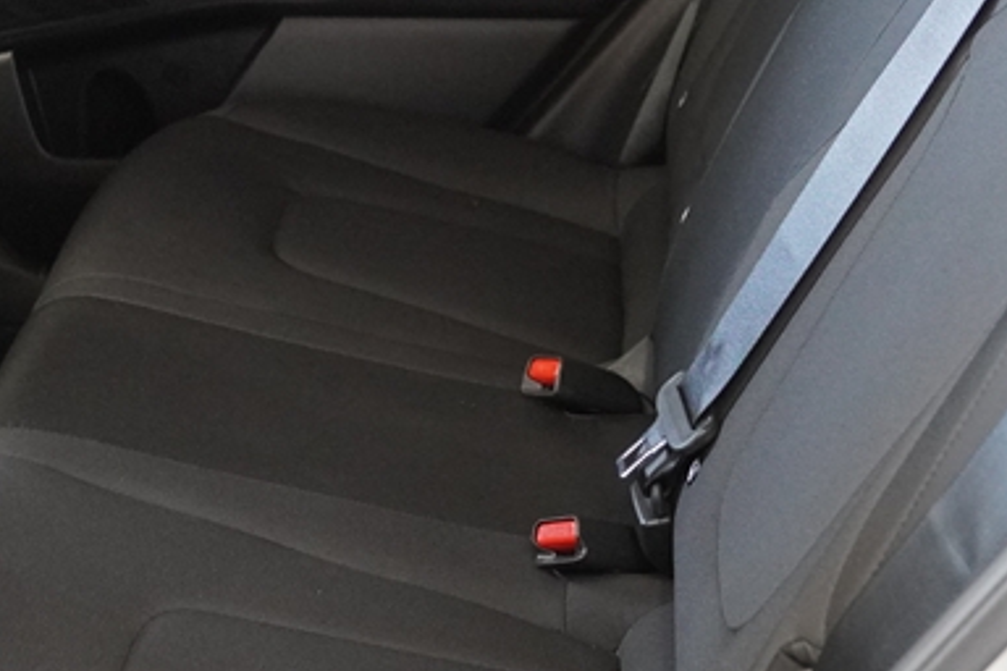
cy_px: 138
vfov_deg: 15.4
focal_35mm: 88
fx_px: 2461
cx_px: 380
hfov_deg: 23.1
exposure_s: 1/160
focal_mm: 22
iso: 2500
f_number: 2.8
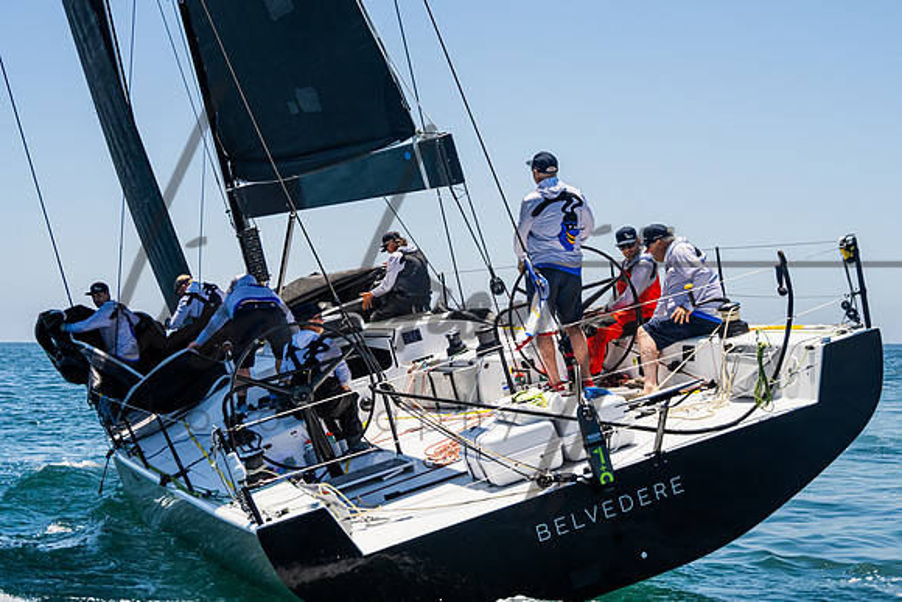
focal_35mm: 64
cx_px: 496
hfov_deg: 31.4
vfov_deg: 21.3
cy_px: 271
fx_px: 1602
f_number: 8
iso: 500
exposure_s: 1/2500
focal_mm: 58
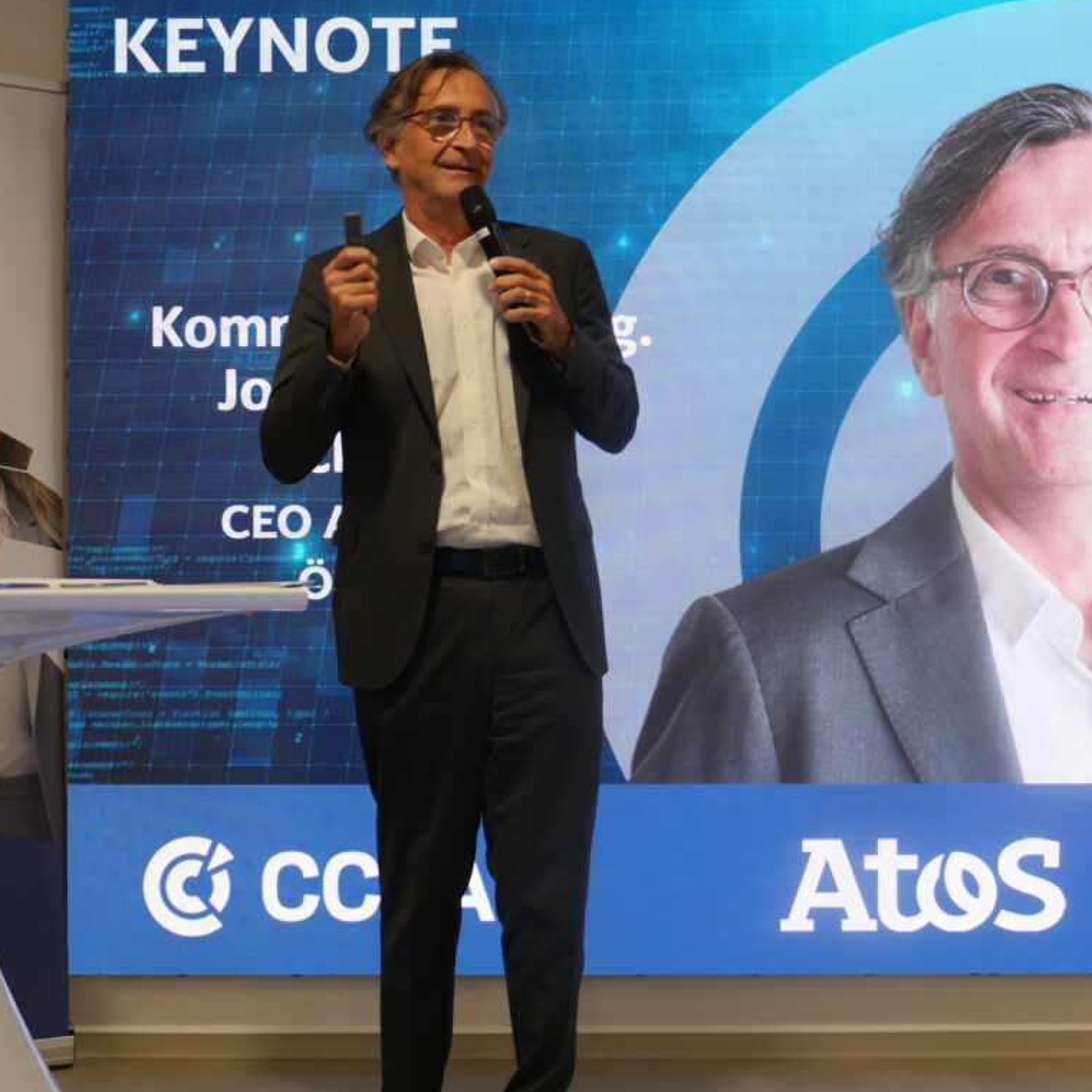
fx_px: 1785
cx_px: 522
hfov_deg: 34.0
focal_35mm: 50
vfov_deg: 34.0
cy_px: 542
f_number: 2.8
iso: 320
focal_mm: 21
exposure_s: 1/60
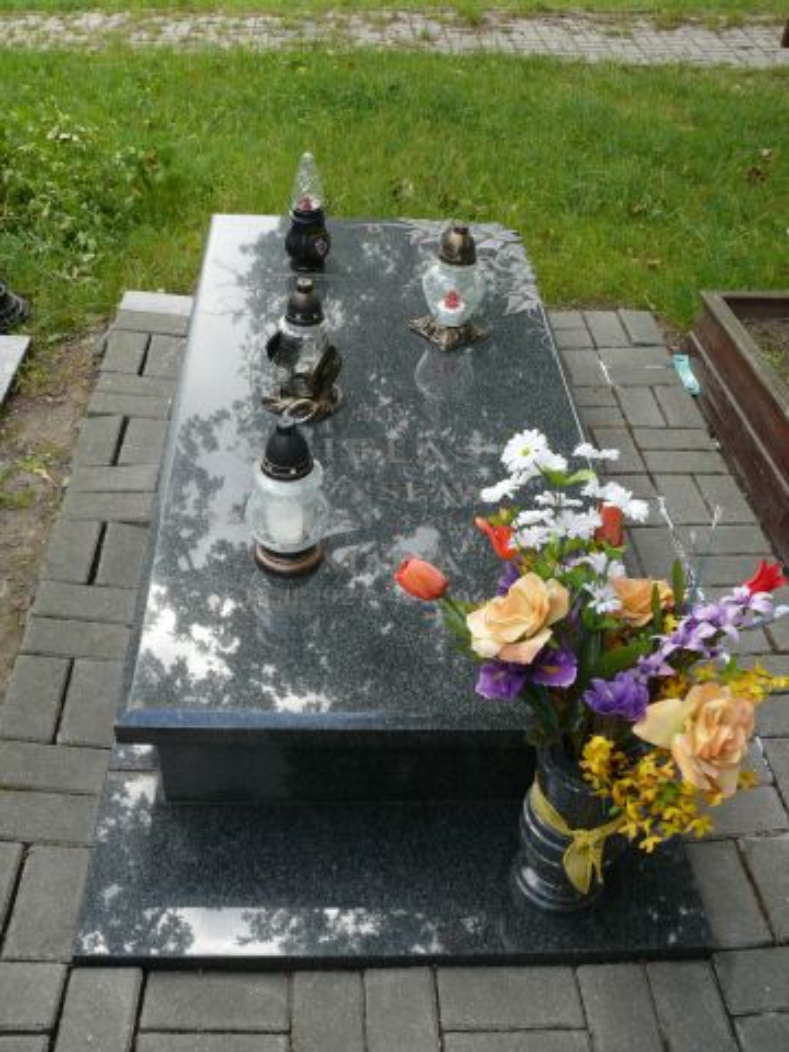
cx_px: 394
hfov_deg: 40.7
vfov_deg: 52.6
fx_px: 1064
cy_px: 526
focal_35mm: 35
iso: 100
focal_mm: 7.4
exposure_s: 1/125
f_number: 4
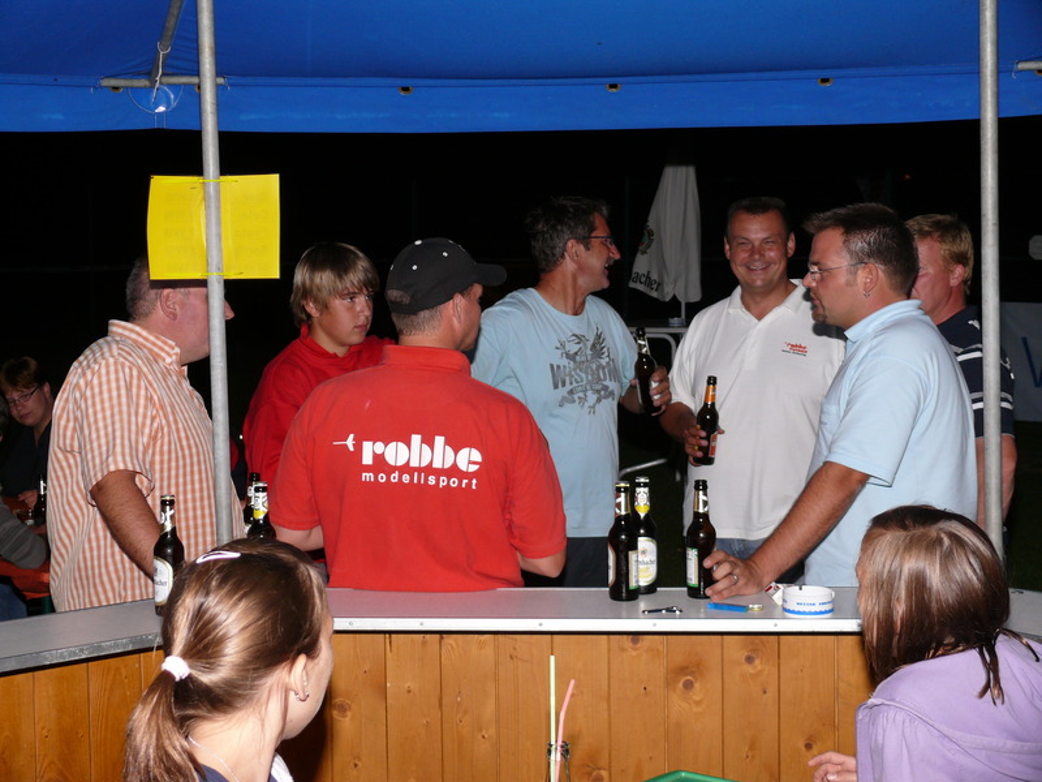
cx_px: 521
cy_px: 391
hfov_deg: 30.3
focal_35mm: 64
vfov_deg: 22.9
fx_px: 1927
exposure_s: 1/30
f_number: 3.2
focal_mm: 13.5
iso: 100
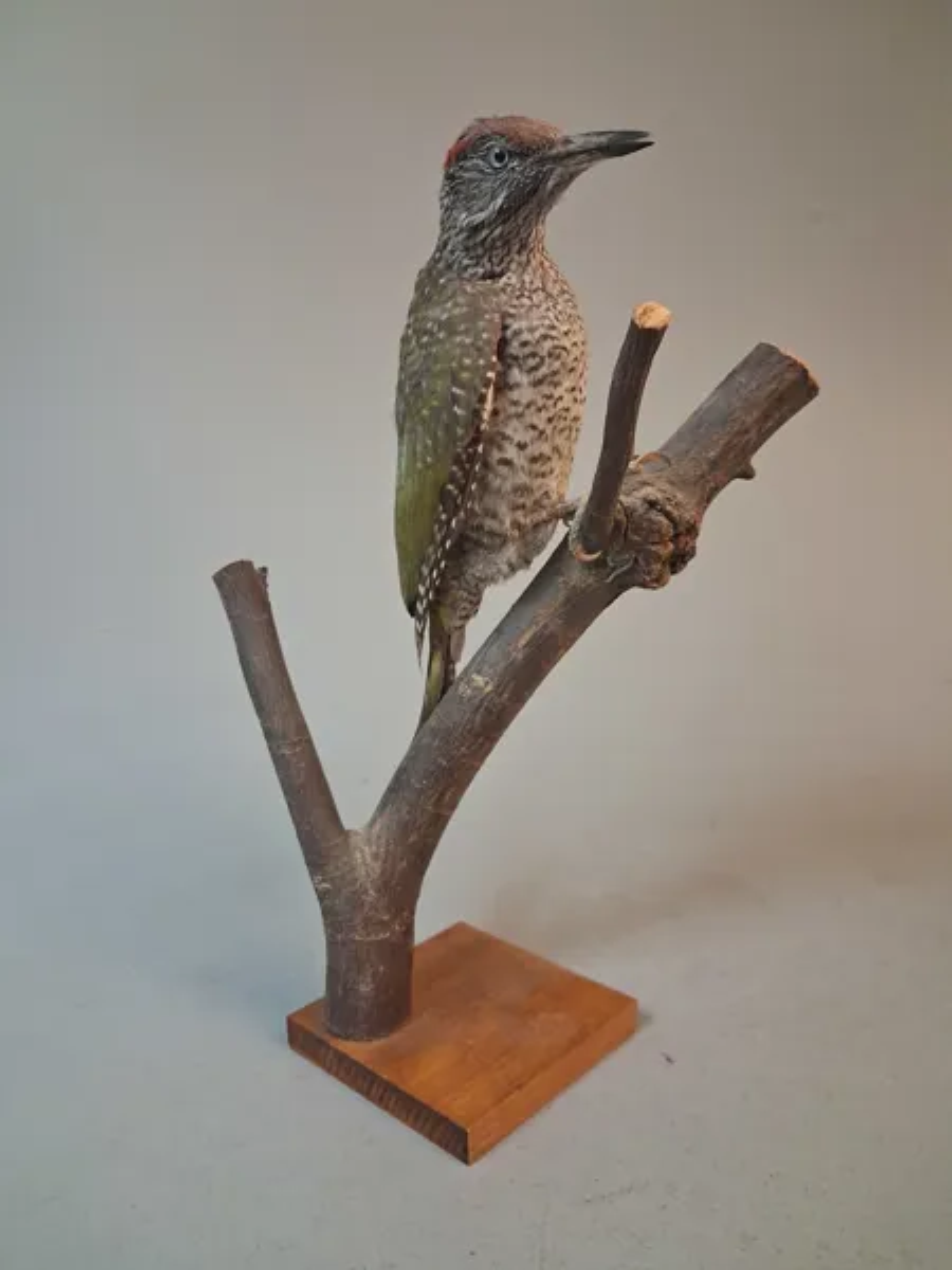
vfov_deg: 65.3
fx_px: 990
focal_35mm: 27
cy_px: 635
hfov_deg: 51.4
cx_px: 476
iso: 400
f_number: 1.8
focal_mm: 4
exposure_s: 1/50
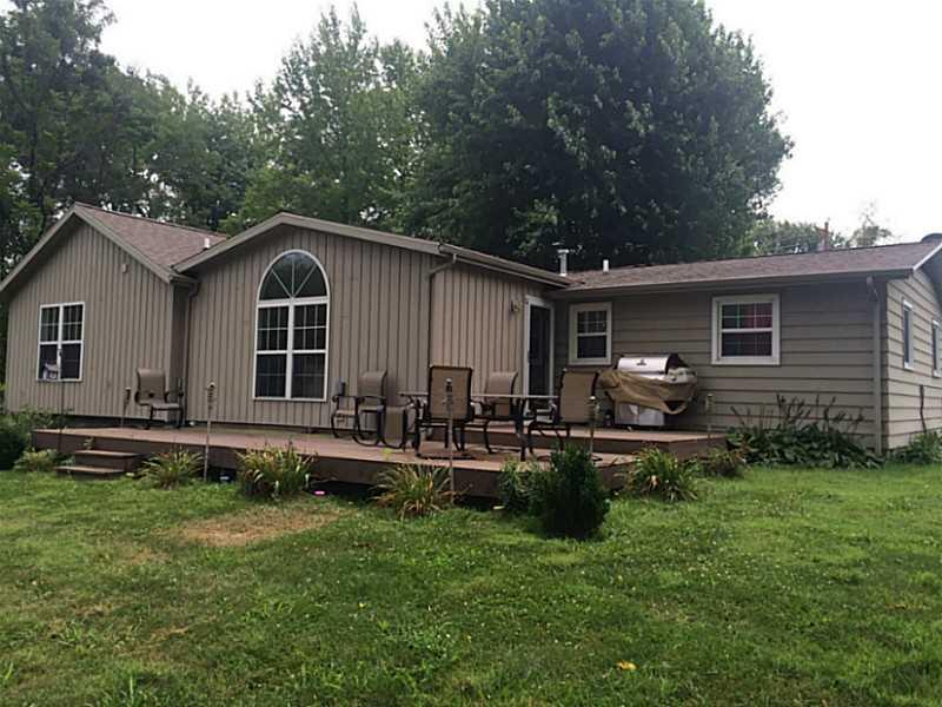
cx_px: 471
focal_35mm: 29
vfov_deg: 48.2
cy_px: 354
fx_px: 789
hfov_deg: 61.7
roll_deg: +0.0
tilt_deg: +2.8
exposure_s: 1/933
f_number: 2.2
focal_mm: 4.15
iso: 32
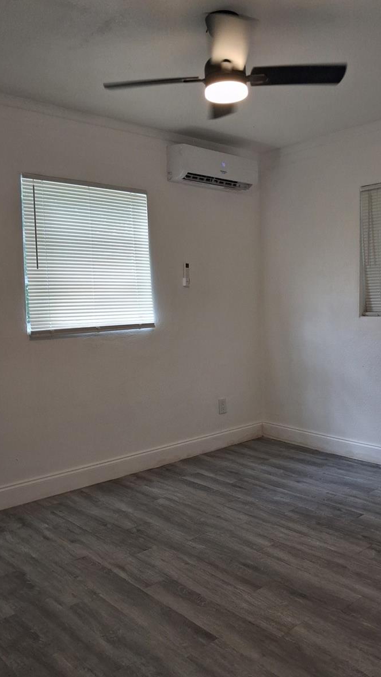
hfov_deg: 38.9
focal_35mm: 30
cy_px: 335
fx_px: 539
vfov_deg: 64.3
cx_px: 216
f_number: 1.8
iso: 80
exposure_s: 1/100
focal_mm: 4
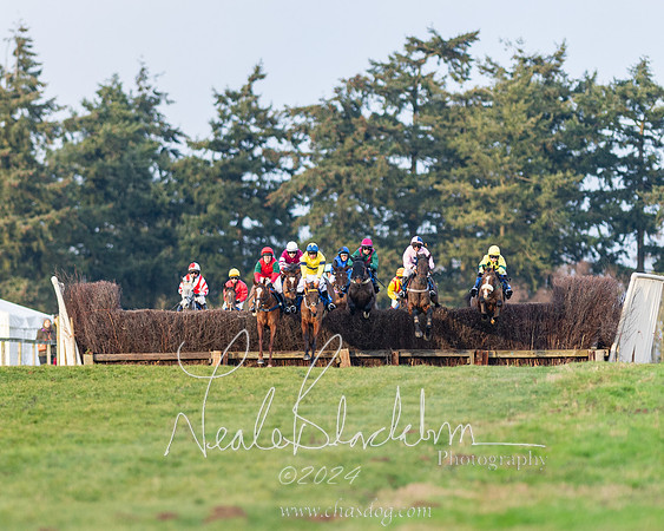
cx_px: 295
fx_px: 11212
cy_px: 287
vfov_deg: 2.7
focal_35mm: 571
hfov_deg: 3.4
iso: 500
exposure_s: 1/1000
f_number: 2.8
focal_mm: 300
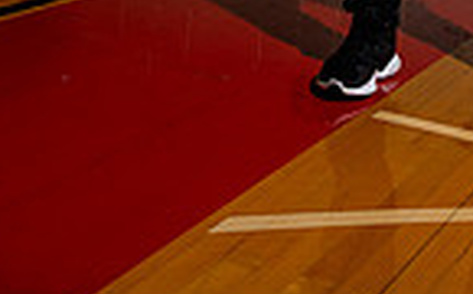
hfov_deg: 21.9
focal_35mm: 92
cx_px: 447
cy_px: -418
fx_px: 1184
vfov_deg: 11.6
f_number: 8
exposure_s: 1/125
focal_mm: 29
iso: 200
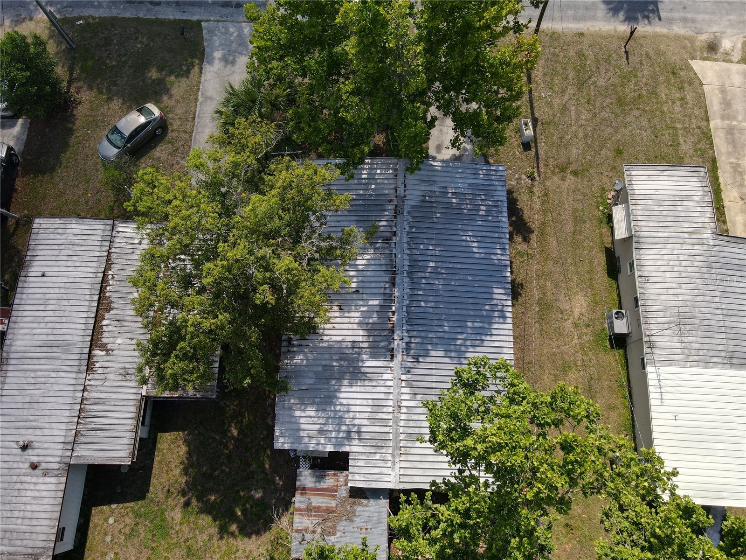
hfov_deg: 71.6
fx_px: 517
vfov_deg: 56.8
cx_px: 373
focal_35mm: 24
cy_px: 280
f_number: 2.8
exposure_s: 1/500
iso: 100
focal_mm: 4.5
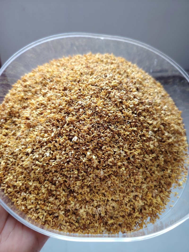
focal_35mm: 24
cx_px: 94
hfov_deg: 56.8
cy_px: 126
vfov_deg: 71.6
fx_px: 175
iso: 503
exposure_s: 1/50
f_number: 1.75
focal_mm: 5.25
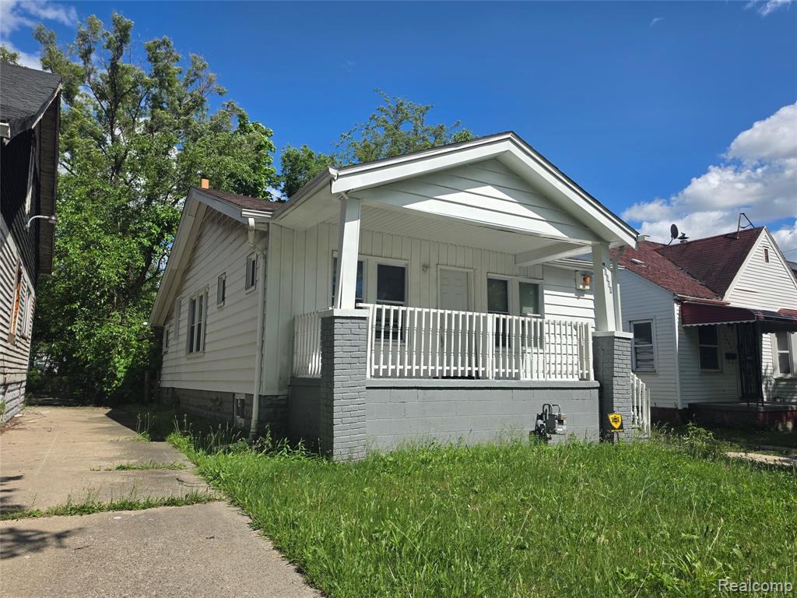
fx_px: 530
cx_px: 398
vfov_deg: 58.9
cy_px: 299
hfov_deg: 73.9
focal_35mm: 23
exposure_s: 1/7939
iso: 64
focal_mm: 6.5
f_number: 1.4
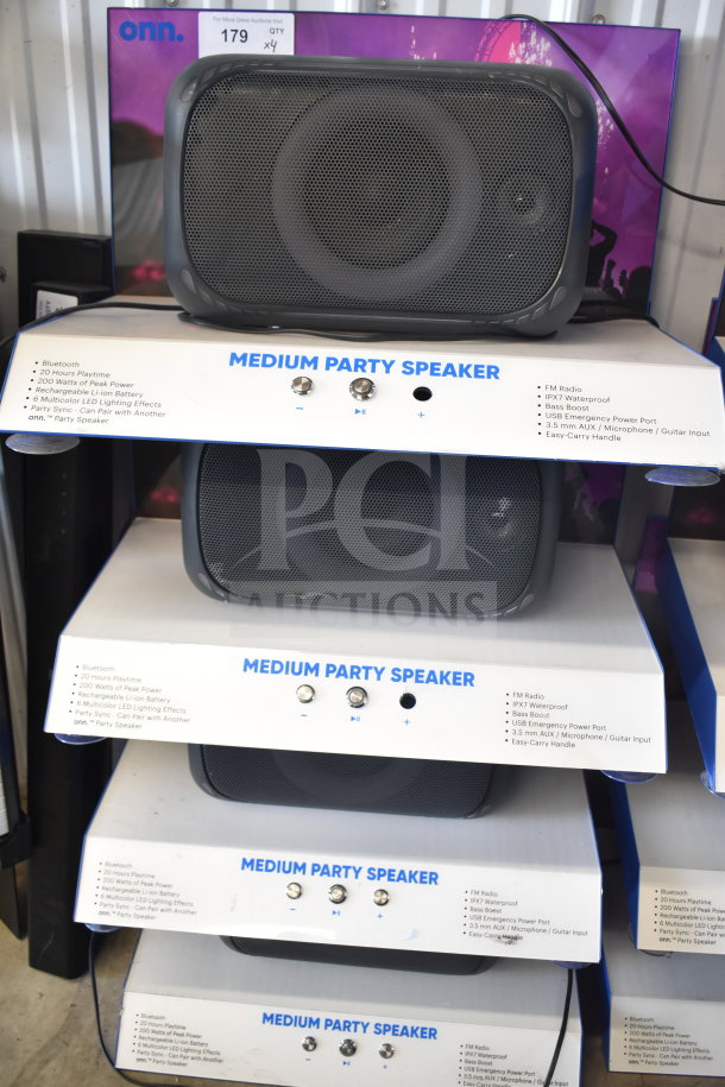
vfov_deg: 57.2
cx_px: 362
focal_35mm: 33
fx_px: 997
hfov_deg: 40.0
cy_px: 544
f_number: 3.8
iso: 900
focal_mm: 22
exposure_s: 1/40
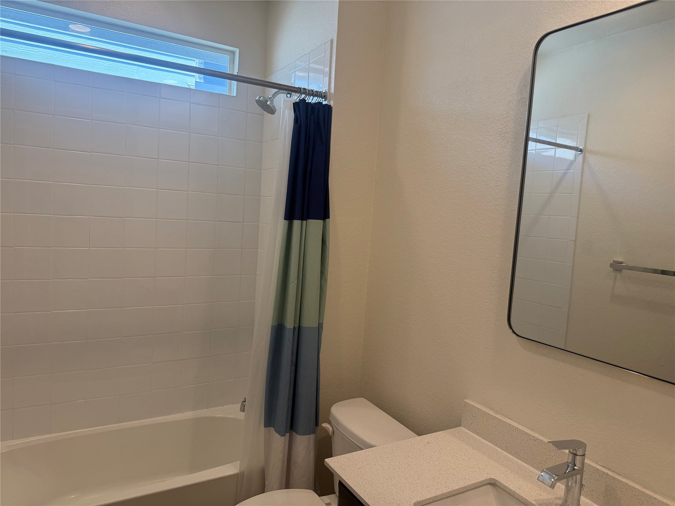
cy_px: 253
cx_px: 338
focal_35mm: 24
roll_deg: -3.8
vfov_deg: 56.8
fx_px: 468
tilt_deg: -5.4
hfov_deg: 71.6
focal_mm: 6.76
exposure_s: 1/154
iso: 125
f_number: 1.78
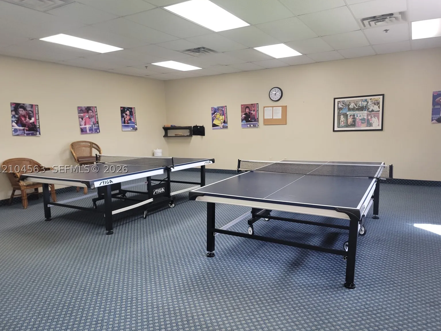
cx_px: 216
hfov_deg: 69.4
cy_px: 169
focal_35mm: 25
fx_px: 318
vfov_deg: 54.9
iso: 125
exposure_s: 1/60
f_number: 1.8
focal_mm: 6.7
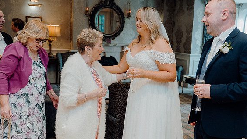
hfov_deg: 48.4
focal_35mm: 42
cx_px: 126
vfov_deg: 28.3
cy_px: 77
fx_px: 275
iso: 1600
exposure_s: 1/160
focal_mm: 39
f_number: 3.5
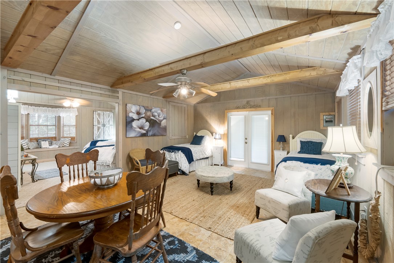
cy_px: 132
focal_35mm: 14
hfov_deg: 104.2
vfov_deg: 81.2
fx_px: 153
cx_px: 197
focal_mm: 14
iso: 1600
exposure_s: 1/60
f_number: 9
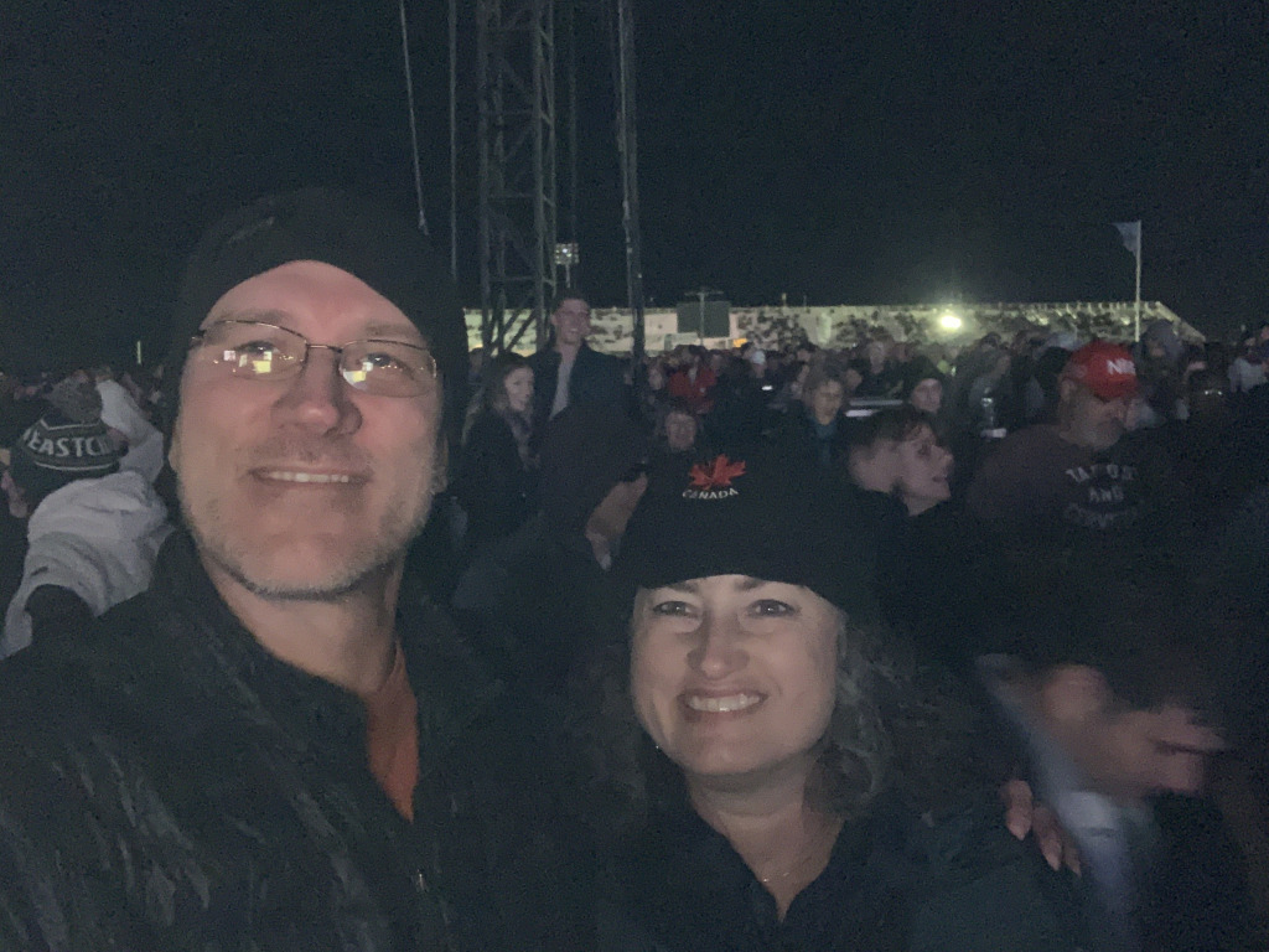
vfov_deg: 44.2
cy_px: 476
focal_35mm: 32
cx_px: 634
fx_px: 1173
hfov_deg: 56.8
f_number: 2.2
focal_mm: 2.87
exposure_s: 1/16
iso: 800
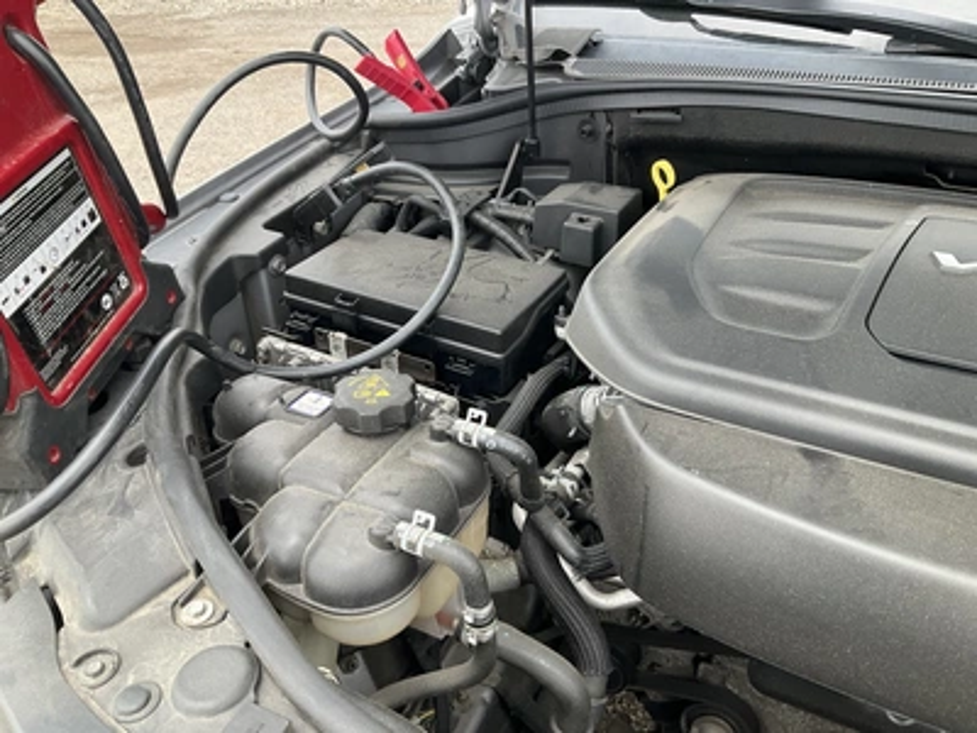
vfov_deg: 48.2
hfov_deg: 61.7
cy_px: 366
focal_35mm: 29
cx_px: 488
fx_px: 818
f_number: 1.8
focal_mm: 3
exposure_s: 1/205
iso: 25
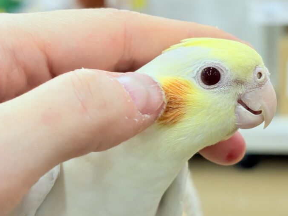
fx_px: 766
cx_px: 177
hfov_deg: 21.3
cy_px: 120
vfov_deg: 16.1
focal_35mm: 92
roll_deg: +3.3
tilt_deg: -14.9
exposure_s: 1/100
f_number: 1.6
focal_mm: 5.96
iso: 100
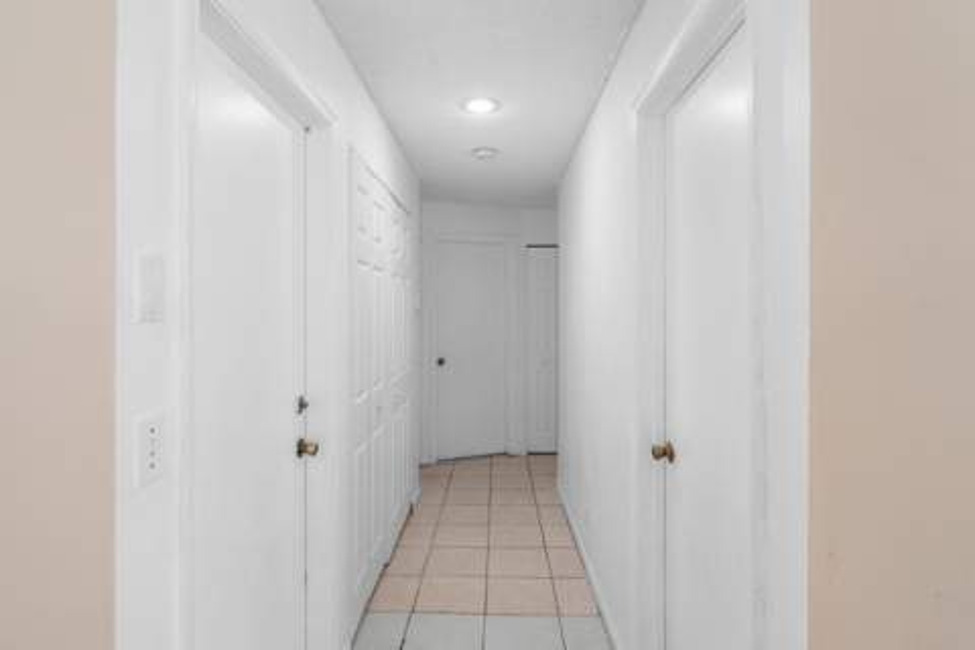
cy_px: 325
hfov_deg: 86.9
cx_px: 488
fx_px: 515
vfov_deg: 64.6
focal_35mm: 19
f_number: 7.1
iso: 125
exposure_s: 1/2
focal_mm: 19
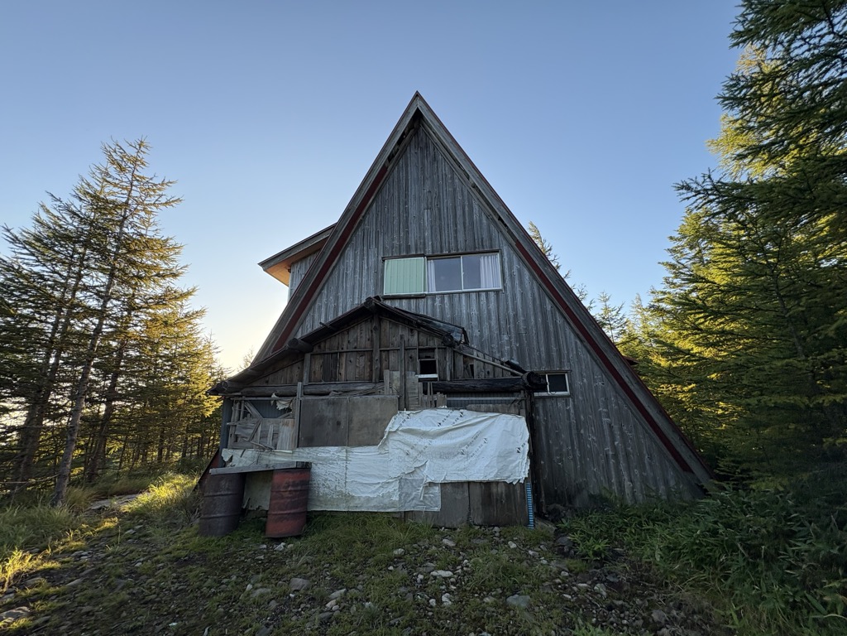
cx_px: 424
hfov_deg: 102.1
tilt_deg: +13.0
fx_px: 343
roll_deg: +1.2
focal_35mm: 14
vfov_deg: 85.7
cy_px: 318
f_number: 2.2
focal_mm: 2.22
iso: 64
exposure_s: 1/253
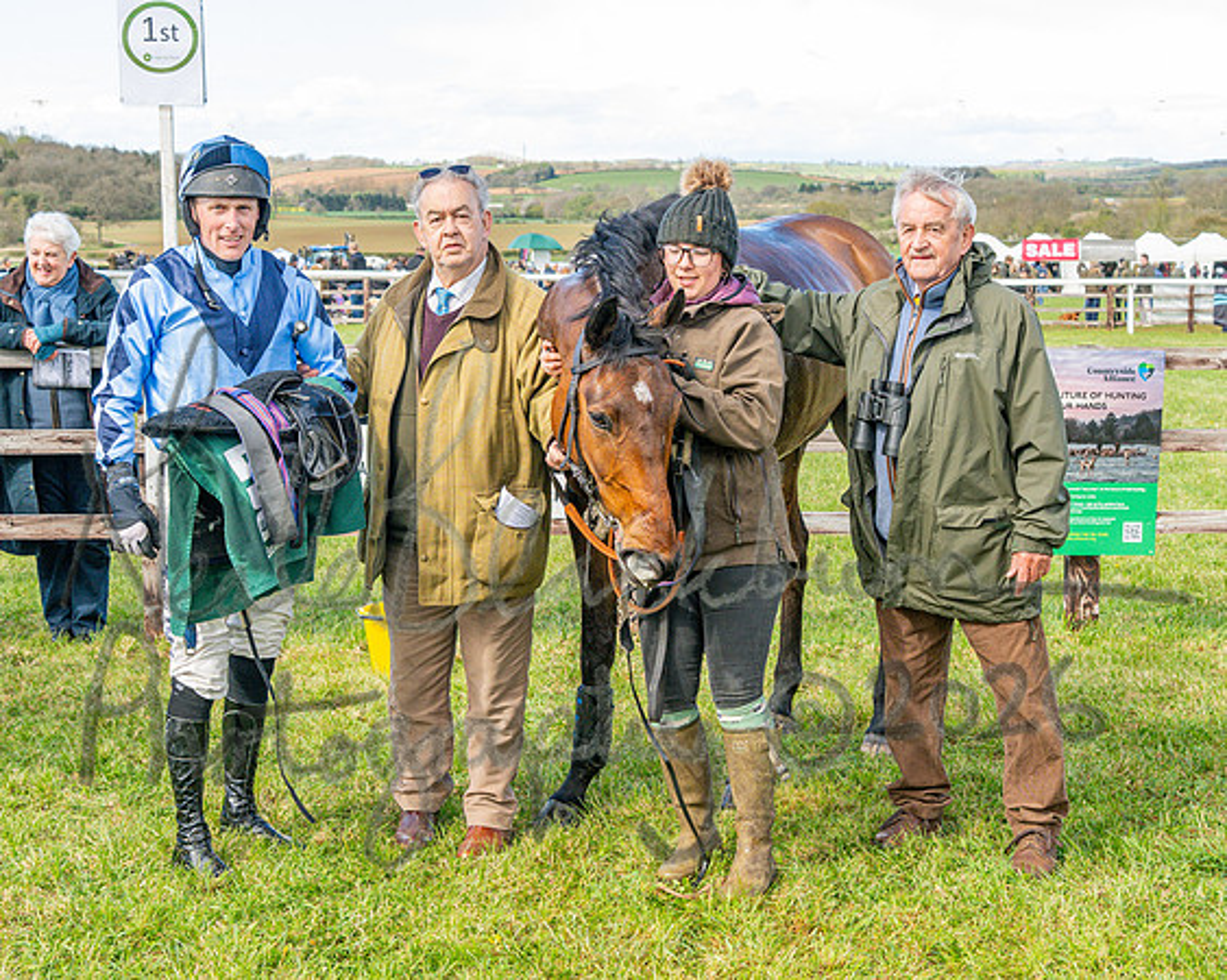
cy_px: 490
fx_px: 2127
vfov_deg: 26.0
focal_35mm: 59
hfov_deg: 32.2
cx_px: 618
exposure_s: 1/640
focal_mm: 35
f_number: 5
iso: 400
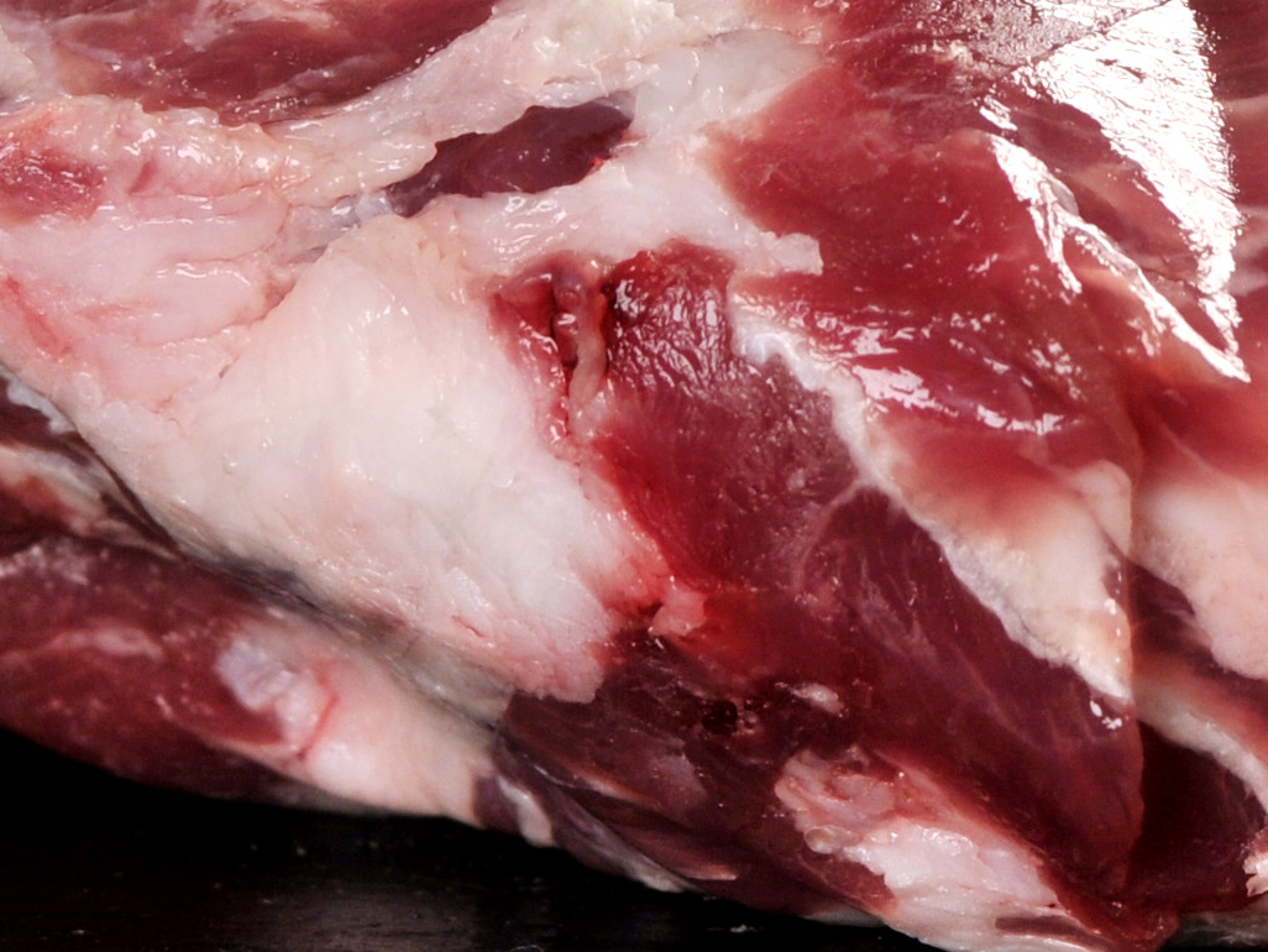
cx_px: 1209
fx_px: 23156
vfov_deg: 2.4
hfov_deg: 3.1
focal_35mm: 632
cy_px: -188
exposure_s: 1/30
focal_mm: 105
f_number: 8
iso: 200
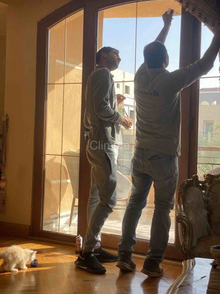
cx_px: 110
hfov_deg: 28.0
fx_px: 441
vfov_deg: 36.8
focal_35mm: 52
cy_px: 147
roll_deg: -2.5
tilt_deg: +0.9
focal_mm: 6
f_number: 2
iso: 20
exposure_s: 1/156
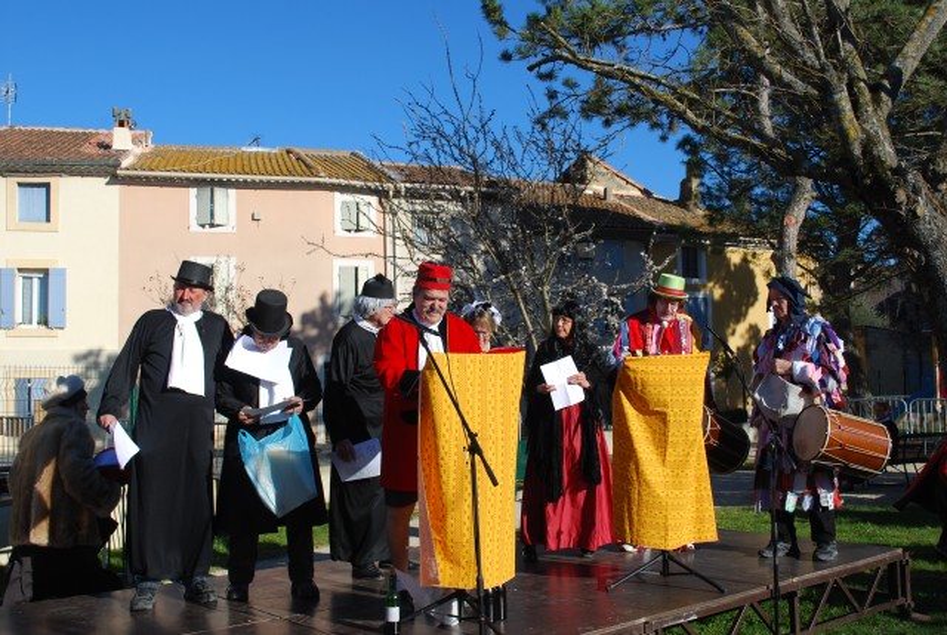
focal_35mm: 36
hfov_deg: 53.1
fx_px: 949
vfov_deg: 37.0
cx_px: 474
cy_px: 318
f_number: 8
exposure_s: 1/250
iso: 100
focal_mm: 24
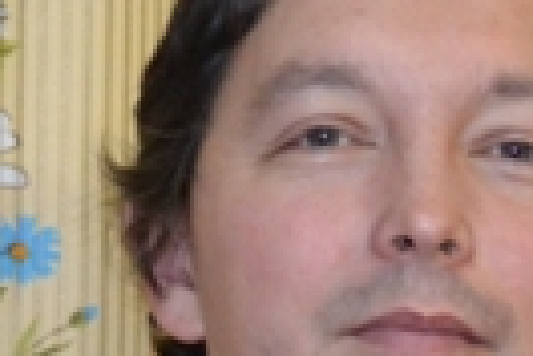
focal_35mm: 256
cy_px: 661
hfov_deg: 7.7
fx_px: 3790
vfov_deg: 5.3
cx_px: 1094
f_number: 4
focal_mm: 22
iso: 2000
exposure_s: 1/60
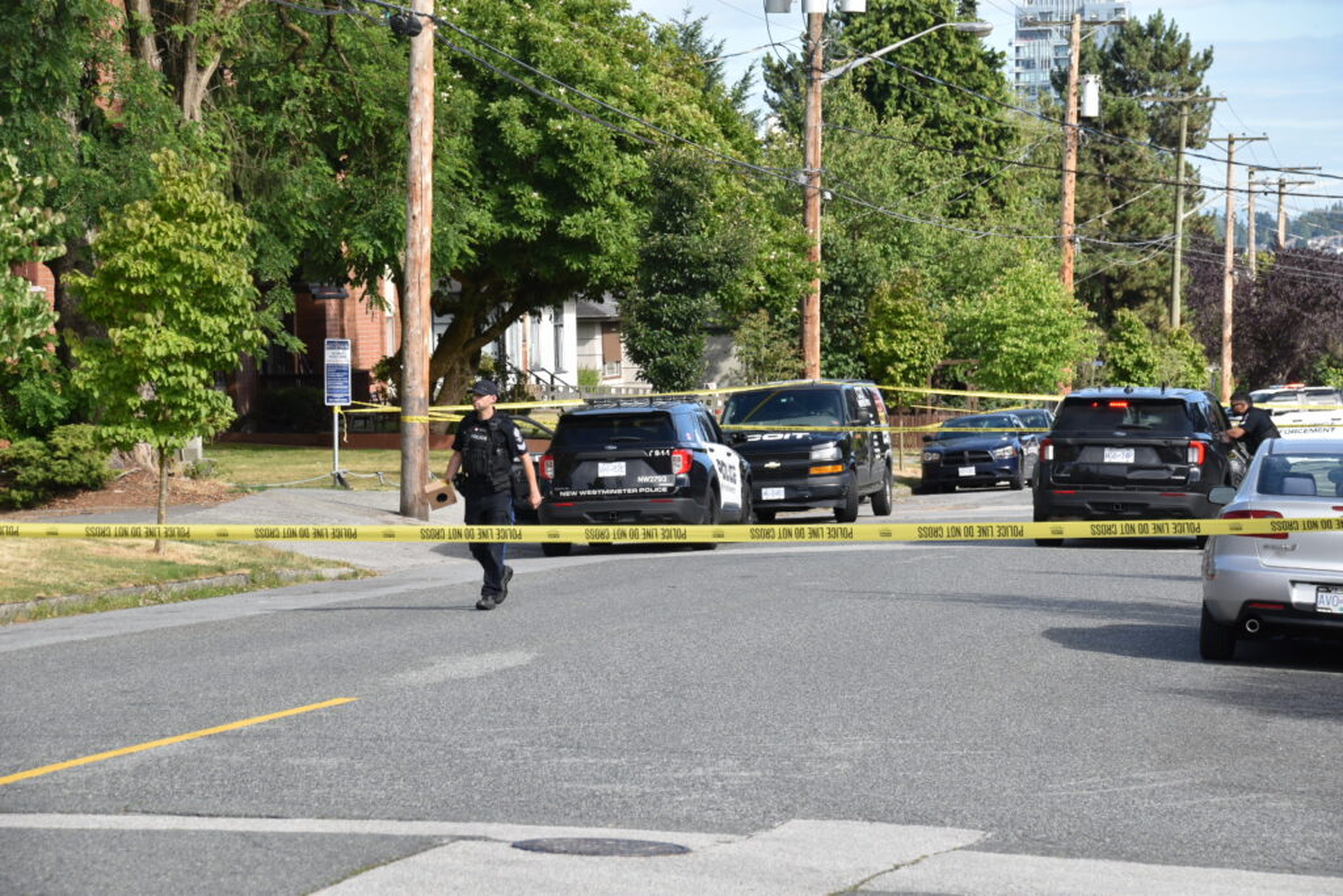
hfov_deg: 15.2
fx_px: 5037
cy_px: 448
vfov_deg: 10.2
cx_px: 672
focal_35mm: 135
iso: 200
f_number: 8
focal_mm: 90
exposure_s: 1/250
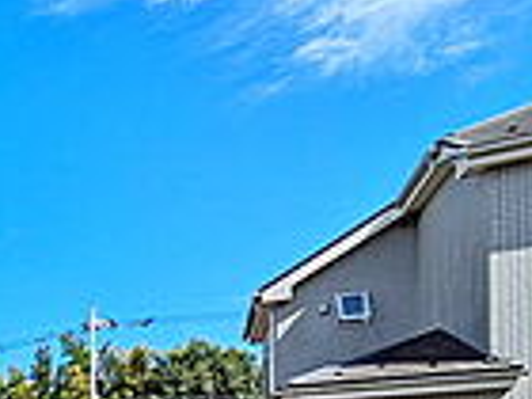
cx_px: -163
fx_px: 615
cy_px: 494
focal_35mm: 40
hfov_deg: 33.6
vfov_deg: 30.0
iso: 53
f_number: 2.2
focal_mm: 1.83
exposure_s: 1/7407
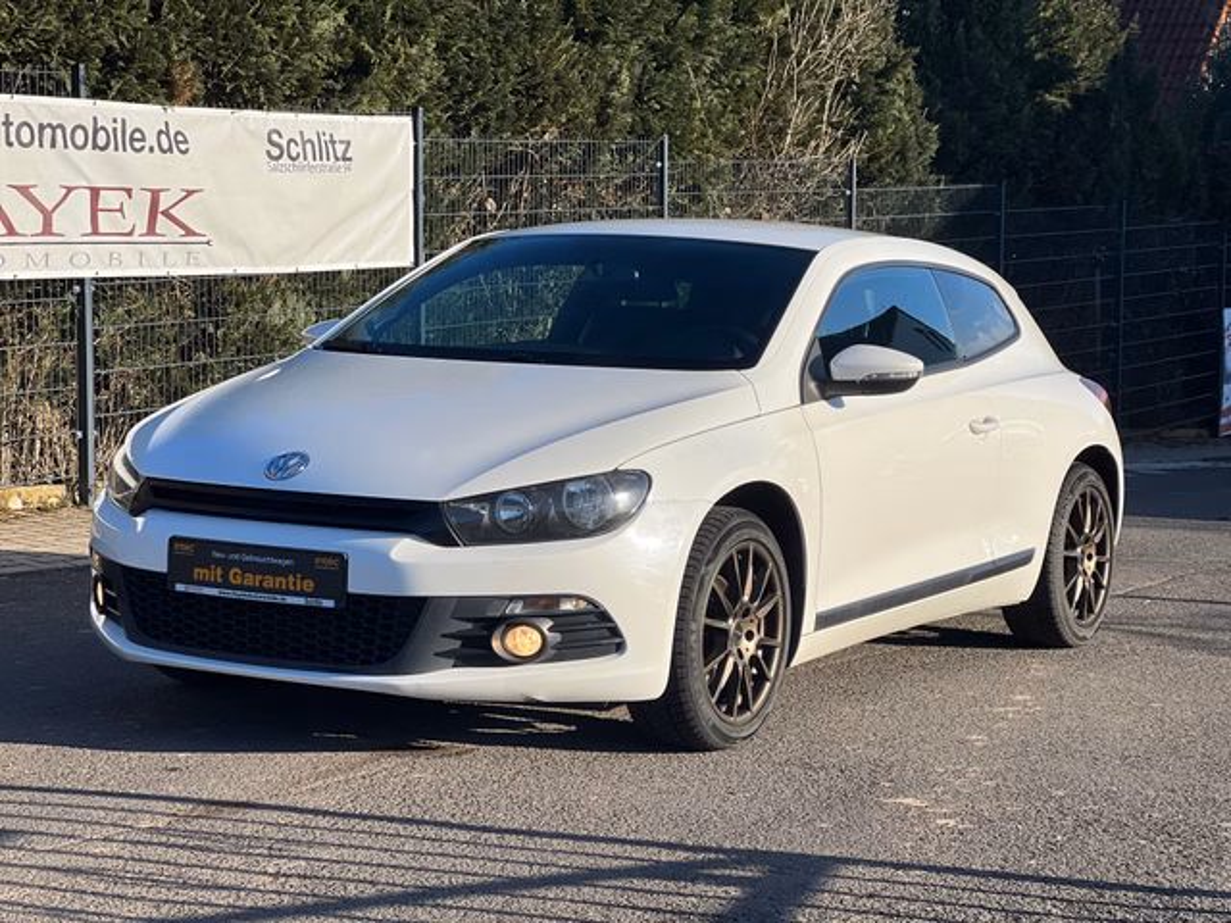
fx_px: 2738
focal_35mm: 77
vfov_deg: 19.1
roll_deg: -0.2
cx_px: 616
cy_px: 462
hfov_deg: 25.3
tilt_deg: -6.9
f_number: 2.8
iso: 32
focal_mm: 9
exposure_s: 1/815
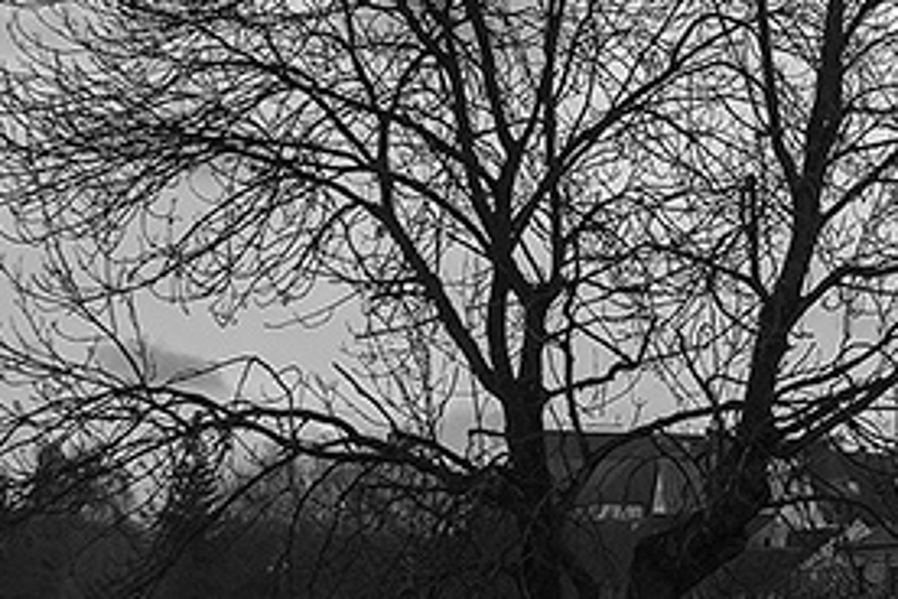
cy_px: 264
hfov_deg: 13.2
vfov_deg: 9.0
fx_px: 3791
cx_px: 1080
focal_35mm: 152
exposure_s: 1/50
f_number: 13
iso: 320
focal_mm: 35
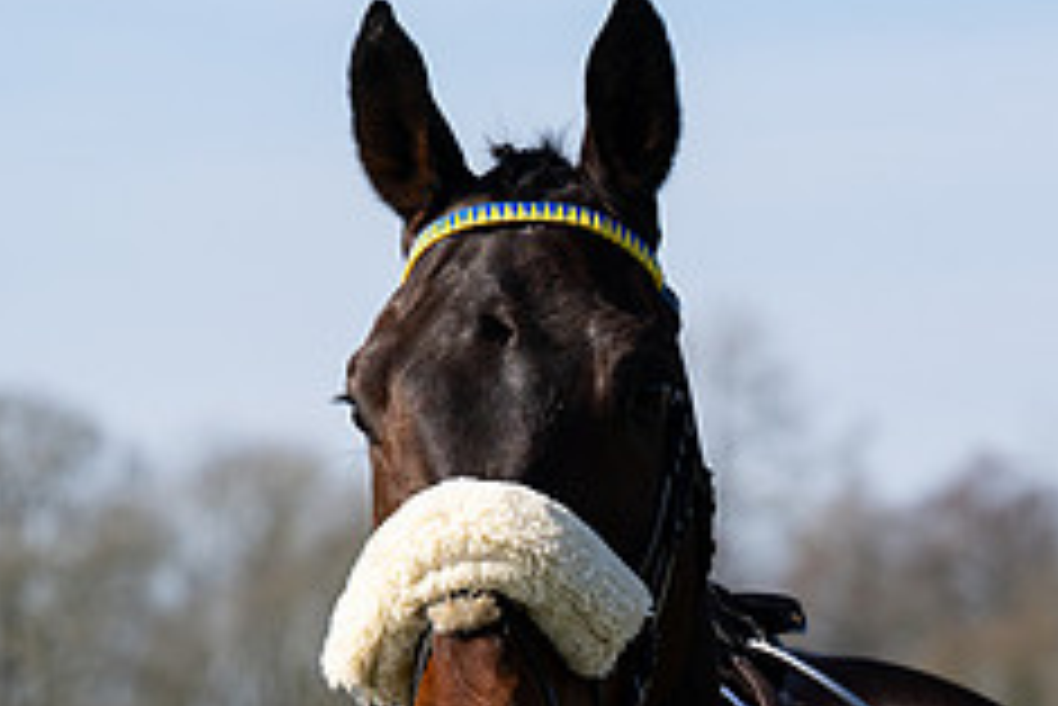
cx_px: 966
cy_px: 715
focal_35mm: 389
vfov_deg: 3.5
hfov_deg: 5.3
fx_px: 11439
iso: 200
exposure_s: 1/1600
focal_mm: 125
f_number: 5
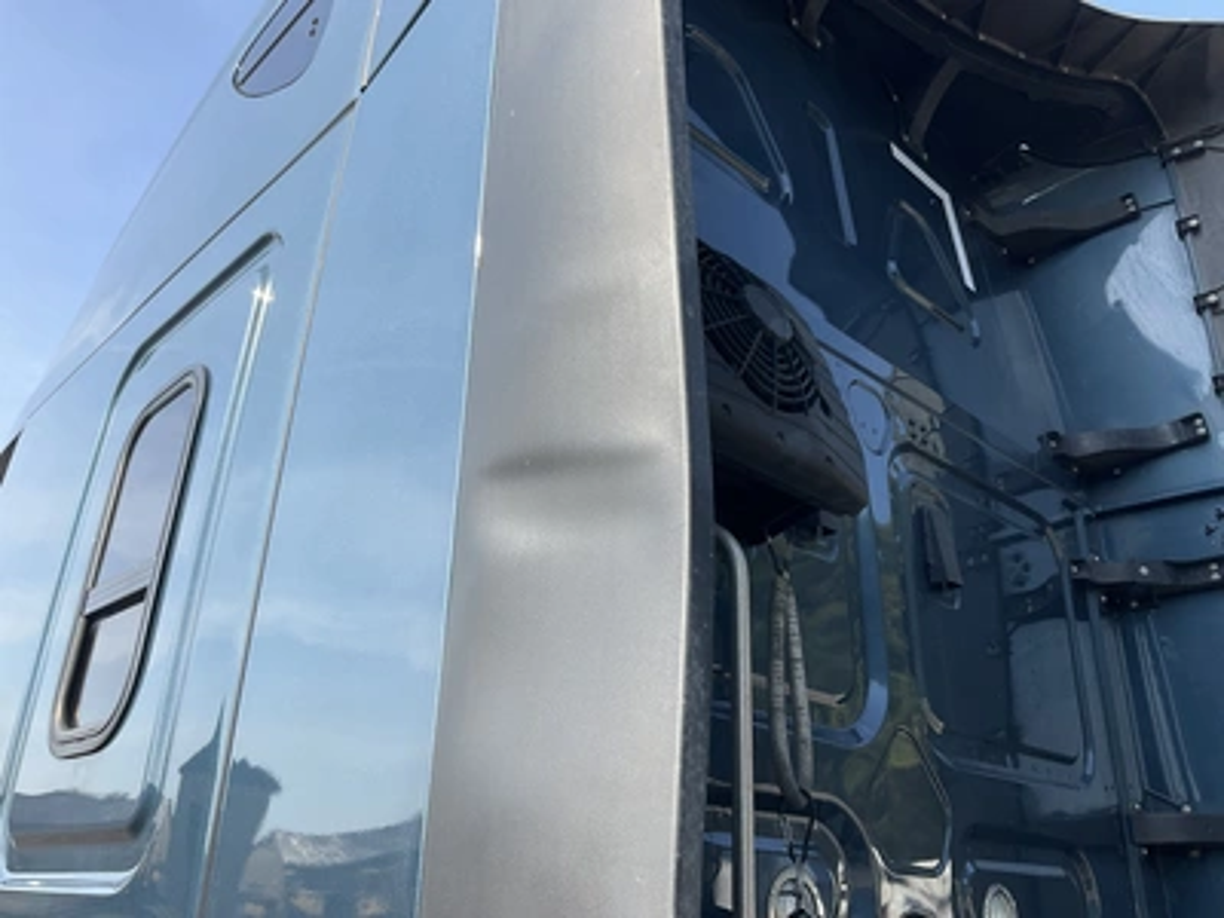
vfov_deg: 48.2
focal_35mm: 29
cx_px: 612
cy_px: 459
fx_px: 1025
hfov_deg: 61.7
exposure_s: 1/666
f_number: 1.8
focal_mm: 3
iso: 25
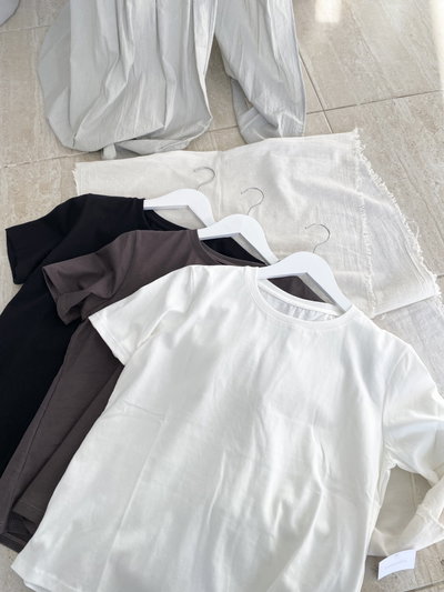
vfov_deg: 67.3
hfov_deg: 53.1
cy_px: 296
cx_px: 222
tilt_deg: -64.2
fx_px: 444
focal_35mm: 26
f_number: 1.8
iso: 32
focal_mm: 4.25
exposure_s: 1/268
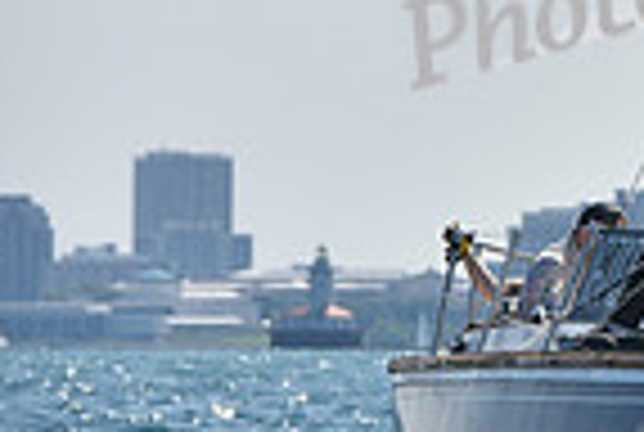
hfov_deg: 2.8
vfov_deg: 1.9
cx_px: 1274
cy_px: 142
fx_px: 13050
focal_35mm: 728
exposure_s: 1/1600
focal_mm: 180
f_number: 7.1
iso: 250
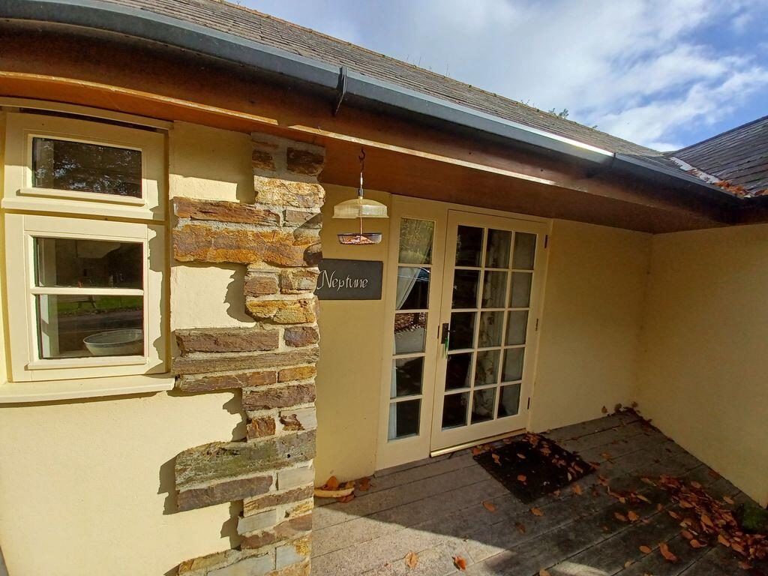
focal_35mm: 13
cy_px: 288
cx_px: 384
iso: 40
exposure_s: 1/1147
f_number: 2.2
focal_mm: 1.42
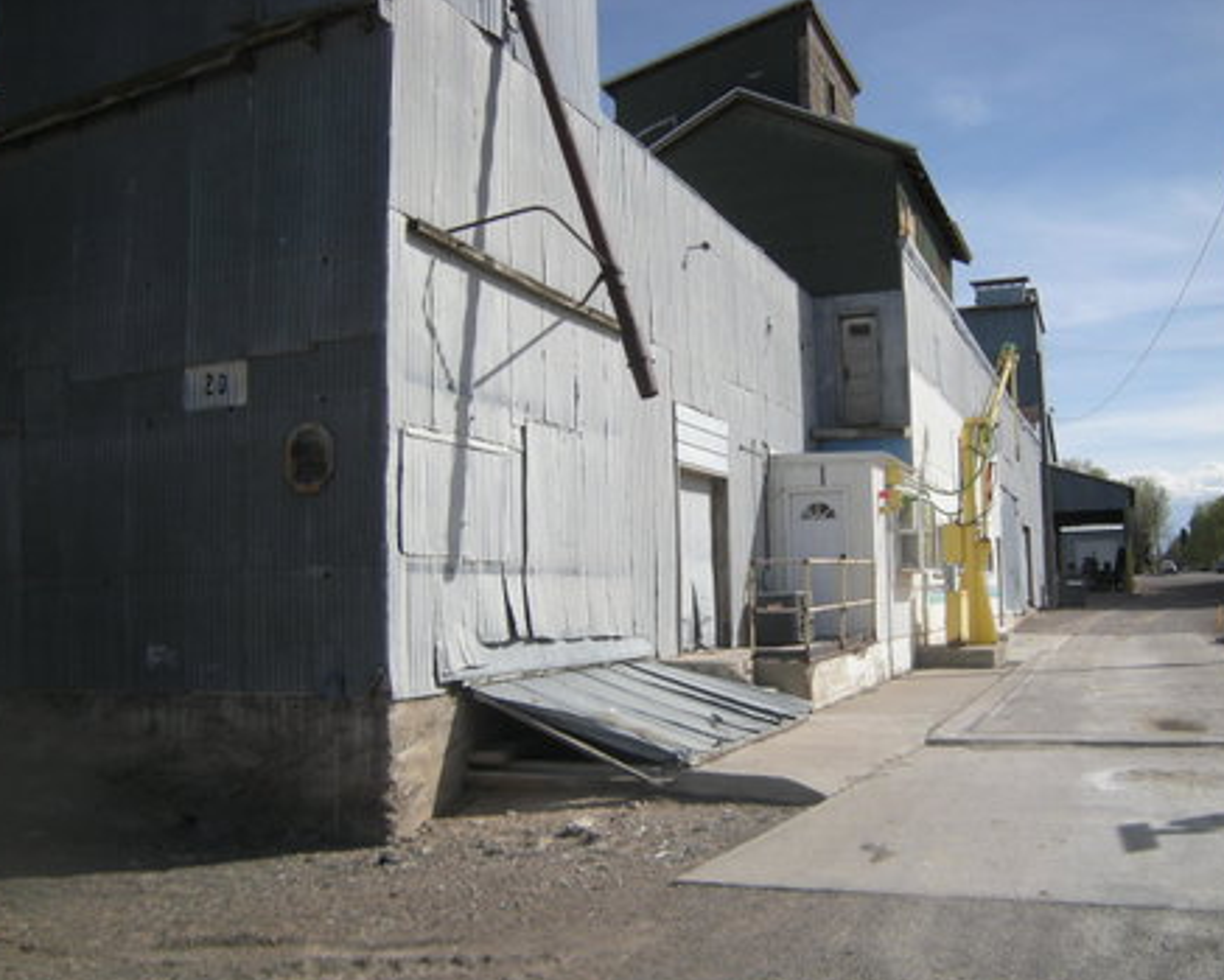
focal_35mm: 32
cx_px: 678
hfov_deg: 55.5
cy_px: 529
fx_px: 1160
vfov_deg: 45.8
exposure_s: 1/407
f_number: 5.6
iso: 64
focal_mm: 4.7
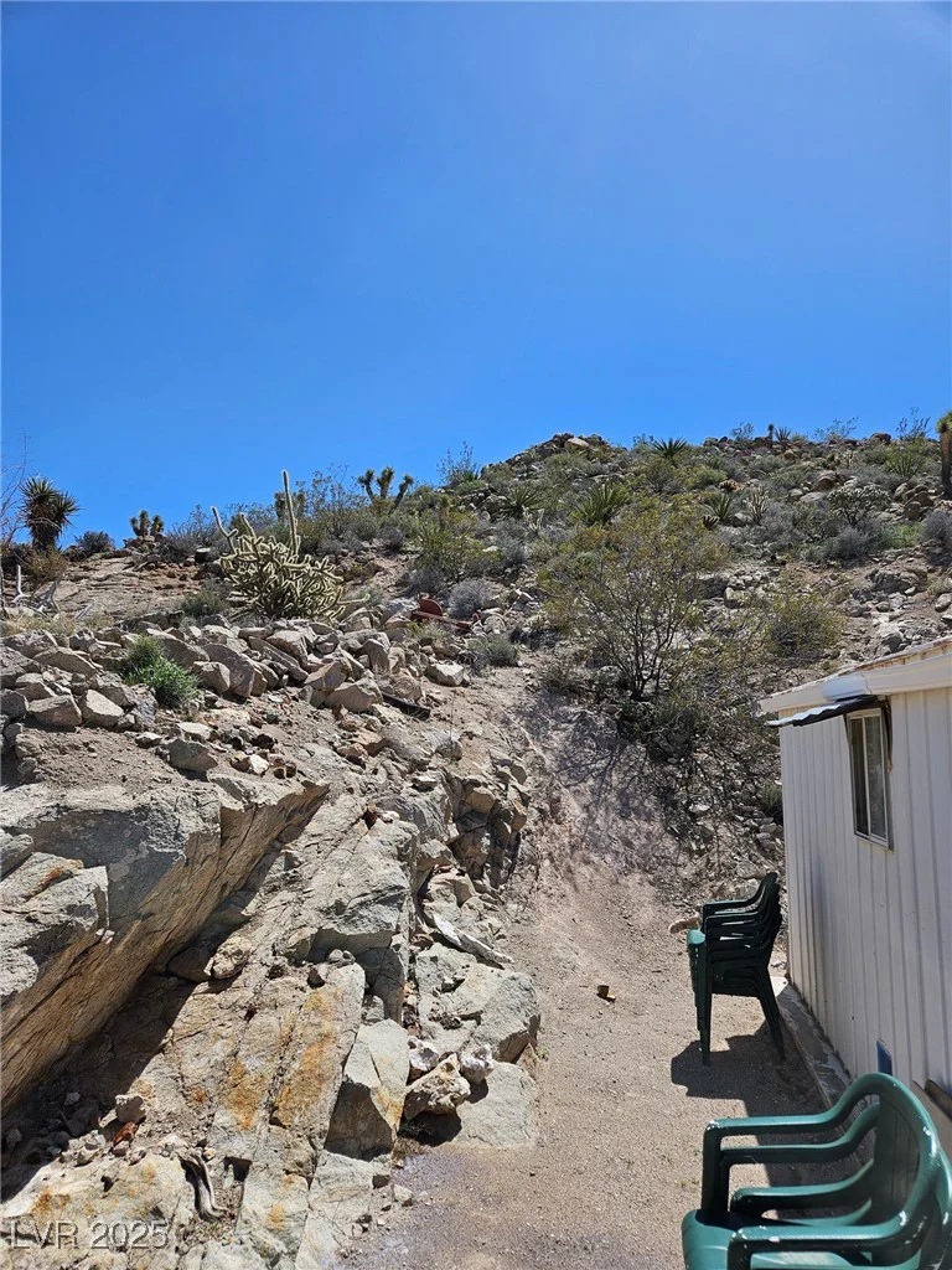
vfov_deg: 73.9
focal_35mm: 23
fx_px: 843
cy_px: 635
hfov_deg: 58.9
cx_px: 476
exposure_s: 1/2443
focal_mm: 5.4
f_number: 1.8
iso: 25
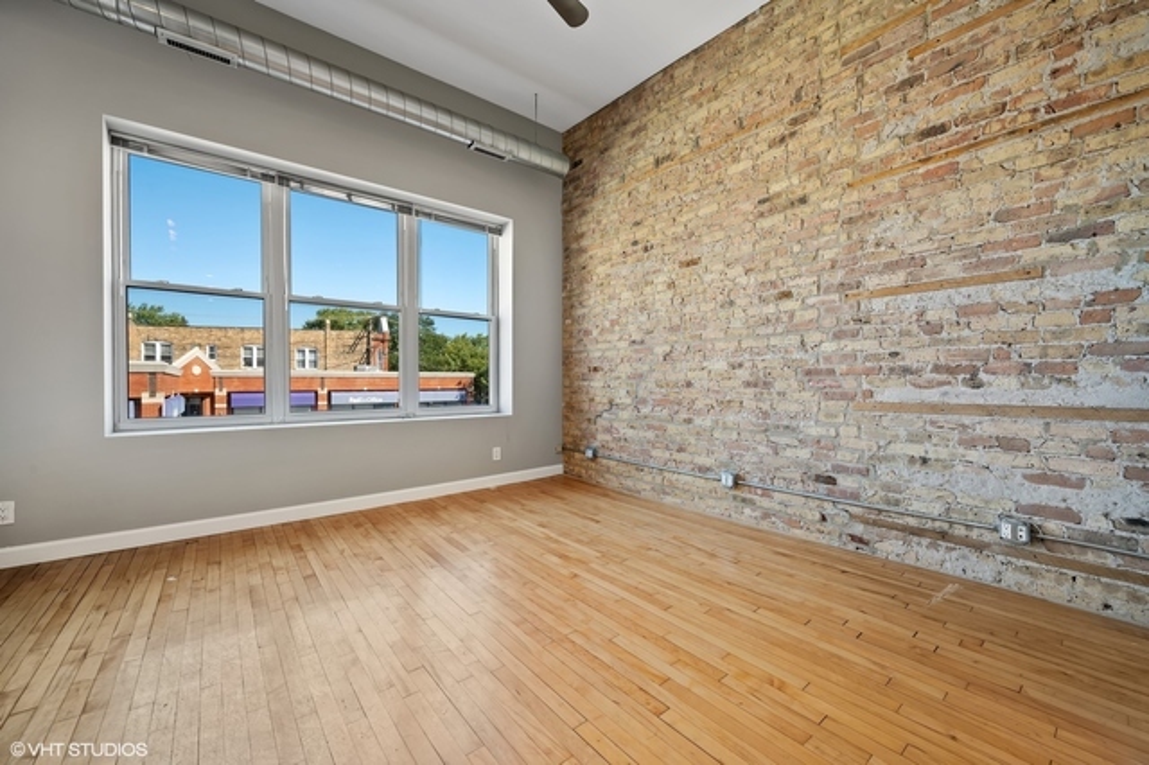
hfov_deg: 104.3
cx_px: 574
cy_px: 382
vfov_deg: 81.1
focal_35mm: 14
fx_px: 447
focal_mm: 14
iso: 200
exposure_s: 1/8
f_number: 9.5
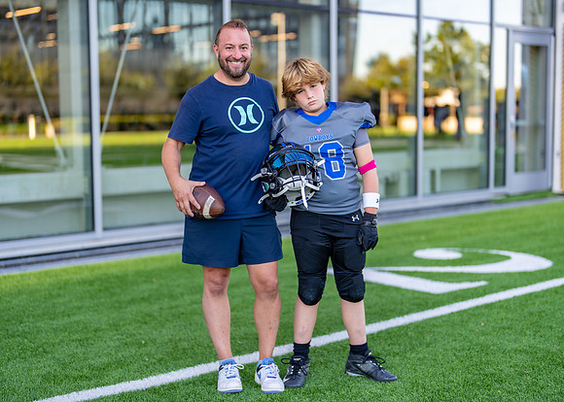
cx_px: 286
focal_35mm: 58
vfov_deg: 24.6
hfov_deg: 34.0
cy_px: 199
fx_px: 923
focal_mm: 50
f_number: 1.2
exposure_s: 1/640
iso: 100
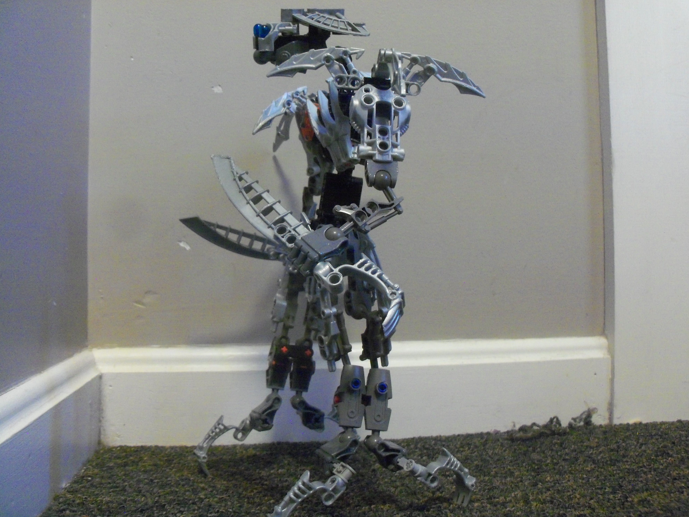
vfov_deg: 40.7
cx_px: 344
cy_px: 258
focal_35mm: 35
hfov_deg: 52.6
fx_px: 697
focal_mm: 6.3
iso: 400
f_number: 3
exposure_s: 1/3.2
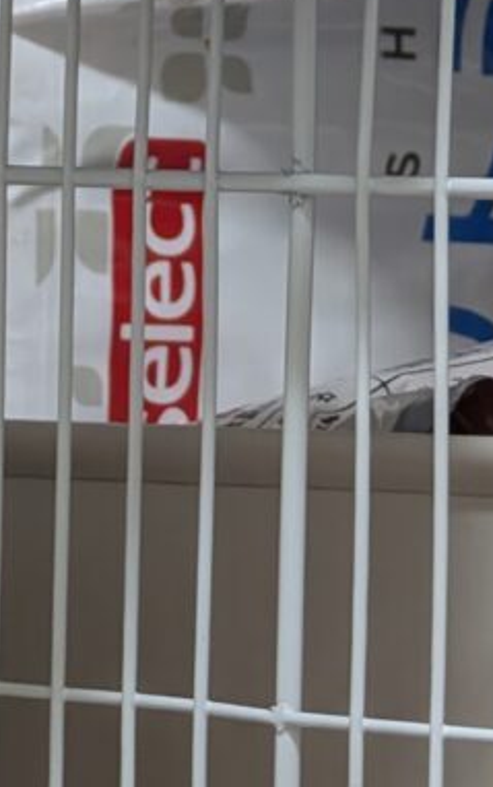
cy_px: -245
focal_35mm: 406
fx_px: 8721
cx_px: 91
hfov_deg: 3.2
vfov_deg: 5.1
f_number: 2.8
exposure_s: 1/73
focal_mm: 18
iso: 983
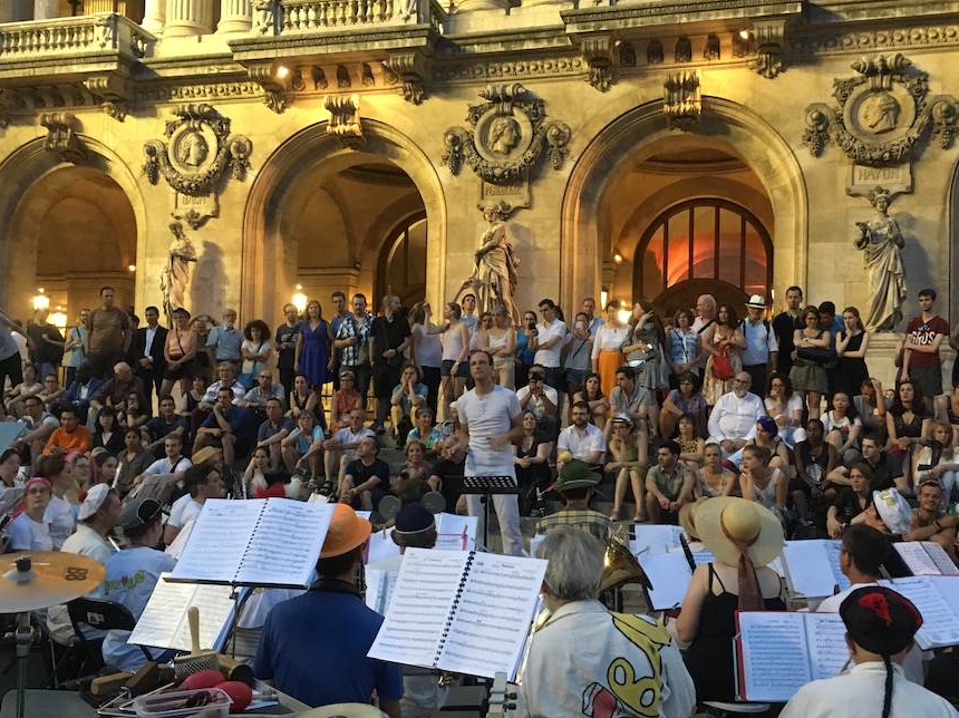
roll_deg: -1.6
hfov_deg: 51.4
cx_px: 483
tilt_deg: +0.9
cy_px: 373
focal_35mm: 36
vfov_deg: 39.6
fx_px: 997
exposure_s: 1/17
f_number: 2.2
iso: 250
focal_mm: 4.15
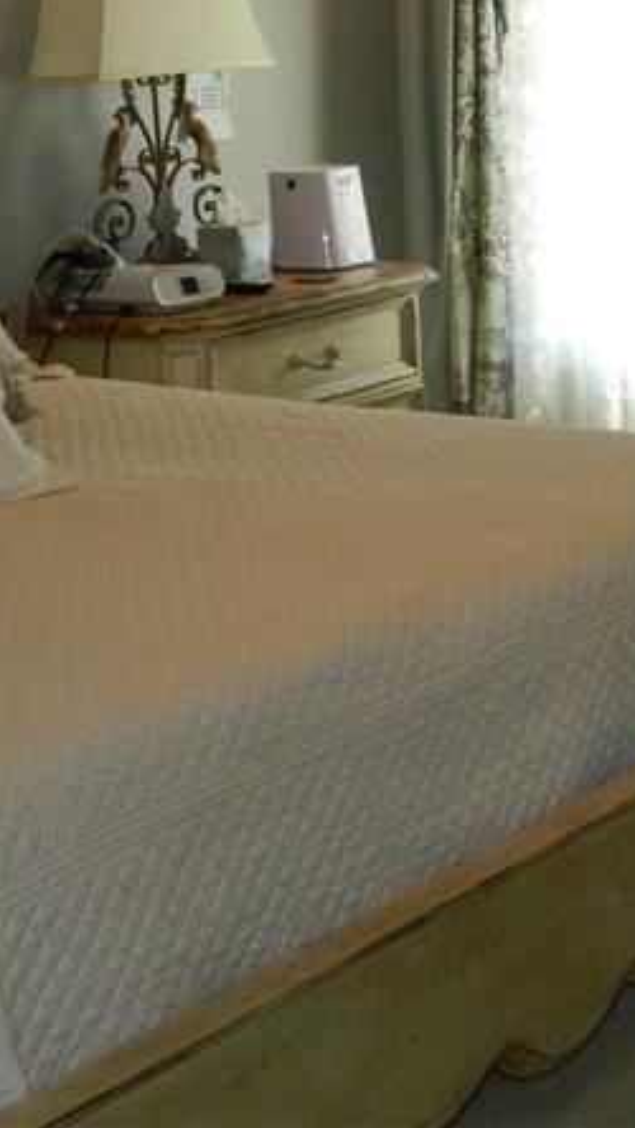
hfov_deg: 13.5
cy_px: 155
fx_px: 2632
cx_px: 709
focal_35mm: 88
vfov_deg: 23.7
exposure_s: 1/40
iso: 200
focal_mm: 6.2
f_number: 3.3
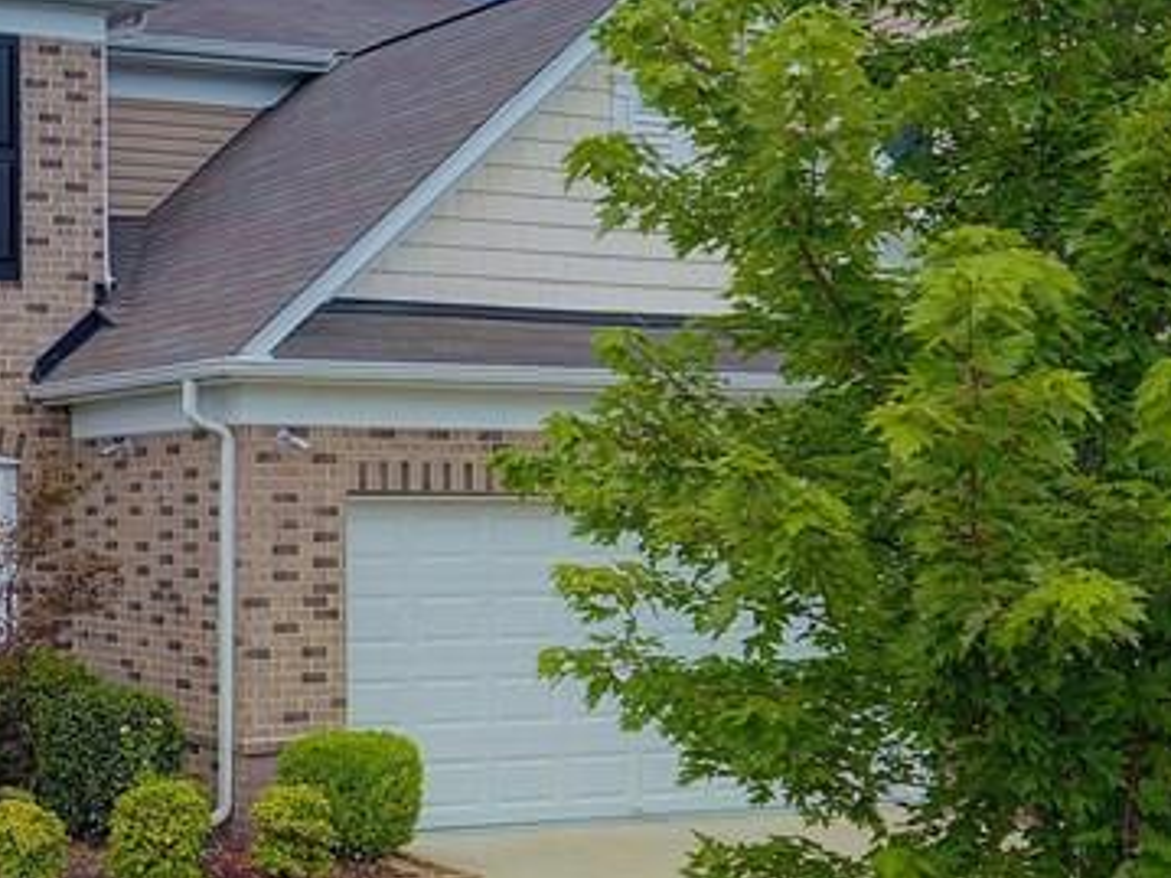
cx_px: -245
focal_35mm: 57
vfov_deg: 25.6
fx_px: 1928
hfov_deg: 29.1
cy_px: 542
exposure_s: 1/305
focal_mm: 3.6
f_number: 2.8
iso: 100
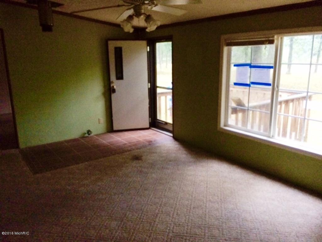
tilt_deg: -13.4
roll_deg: +2.2
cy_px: 121
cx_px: 161
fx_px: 270
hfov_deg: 61.7
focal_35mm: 29
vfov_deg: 48.2
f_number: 2.2
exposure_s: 1/15
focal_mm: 4.15
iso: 400
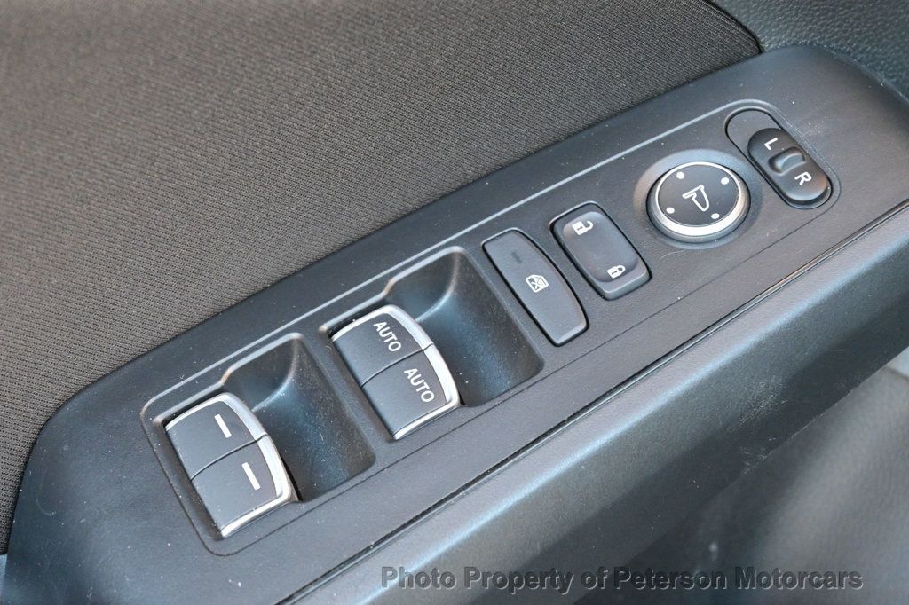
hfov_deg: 29.3
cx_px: 454
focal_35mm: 69
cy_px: 302
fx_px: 1742
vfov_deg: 19.7
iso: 2800
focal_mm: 46
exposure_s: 1/80
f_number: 6
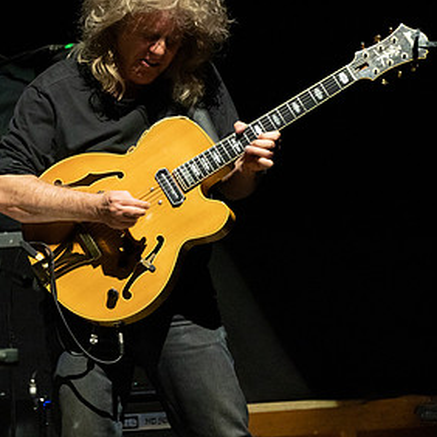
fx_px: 9855
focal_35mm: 690
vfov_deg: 2.5
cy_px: 156
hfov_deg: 2.5
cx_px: 113
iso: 3200
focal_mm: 394
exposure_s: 1/250
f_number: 5.6
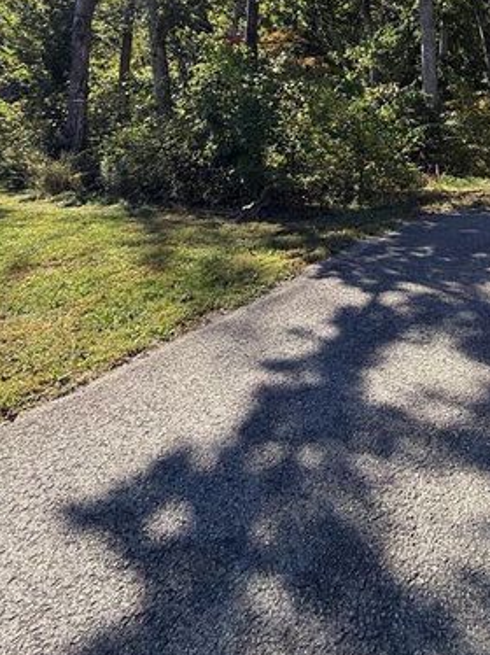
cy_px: 88
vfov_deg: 60.8
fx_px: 472
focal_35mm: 25
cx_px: 406
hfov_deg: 50.8
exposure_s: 1/502
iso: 64
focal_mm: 2.22
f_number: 2.2
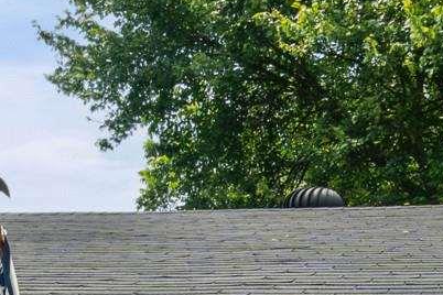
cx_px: 407
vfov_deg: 11.0
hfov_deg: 18.0
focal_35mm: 112
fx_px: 1378
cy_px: 612
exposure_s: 1/80
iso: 250
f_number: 9
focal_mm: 12
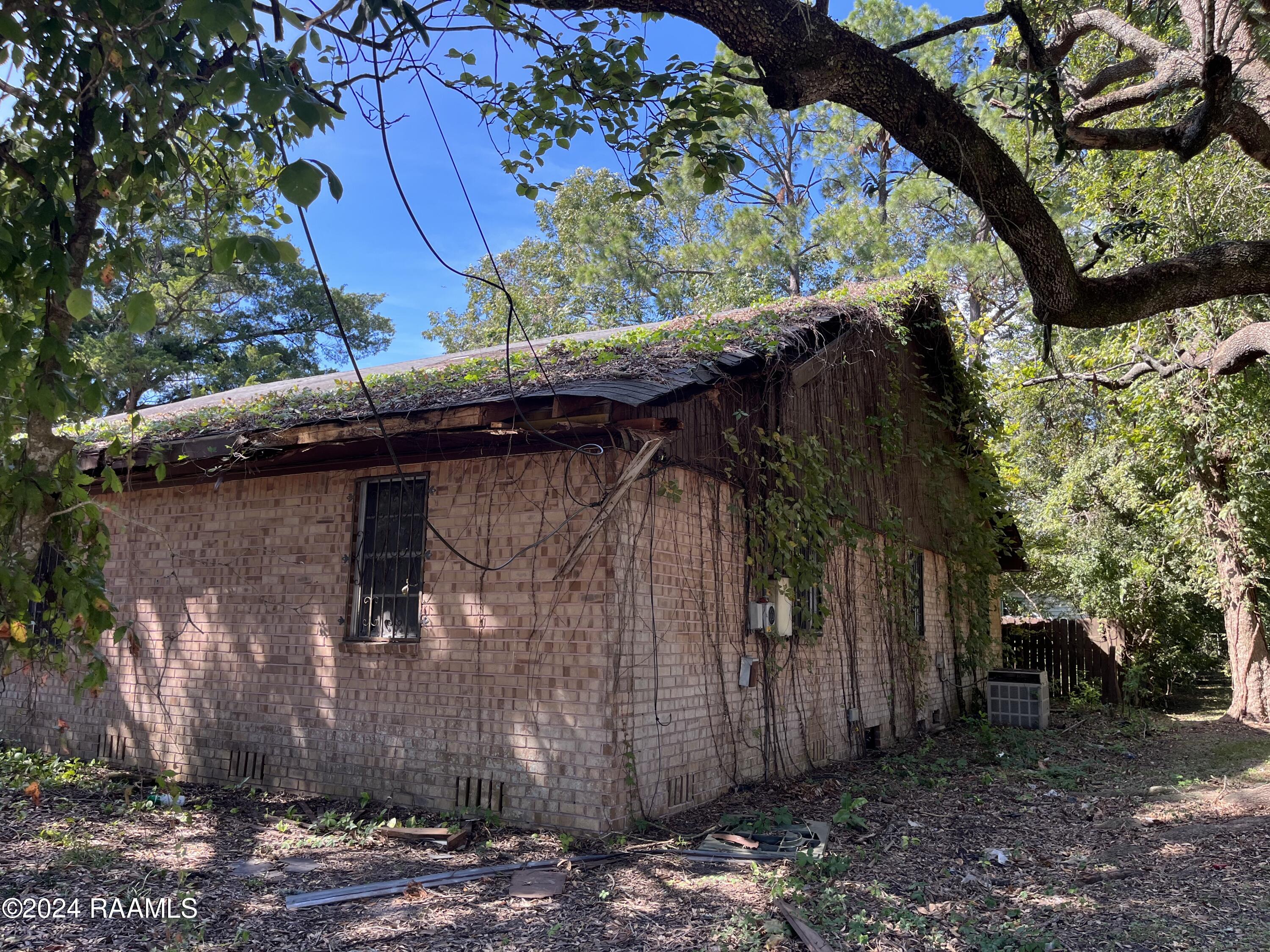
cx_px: 635
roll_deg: -1.1
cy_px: 476
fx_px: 954
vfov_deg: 53.1
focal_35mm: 26
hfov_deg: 67.3
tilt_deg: +9.5
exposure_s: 1/430
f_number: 1.6
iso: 50
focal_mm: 5.1
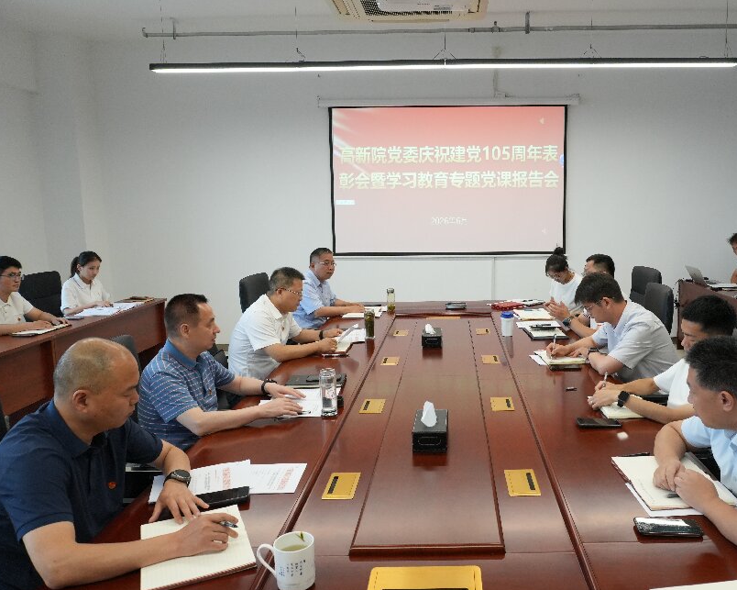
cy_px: 289
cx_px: 450
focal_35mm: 28
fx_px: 611
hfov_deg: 61.6
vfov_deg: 51.5
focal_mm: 16
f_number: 6.3
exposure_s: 1/125
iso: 1600
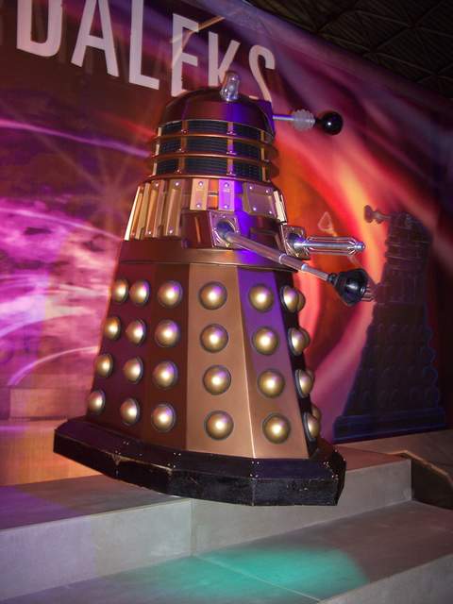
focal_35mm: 38
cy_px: 302
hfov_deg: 37.7
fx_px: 663
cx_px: 226
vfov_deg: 49.0
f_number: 2.8
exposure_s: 1/30
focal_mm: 8
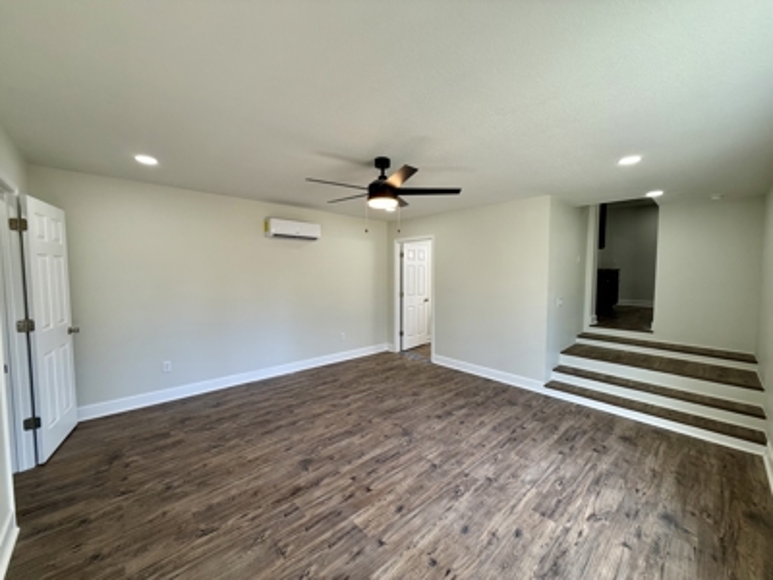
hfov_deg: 102.1
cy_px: 290
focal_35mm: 14
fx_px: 313
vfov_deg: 85.7
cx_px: 386
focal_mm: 2.22
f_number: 2.2
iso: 100
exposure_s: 1/120
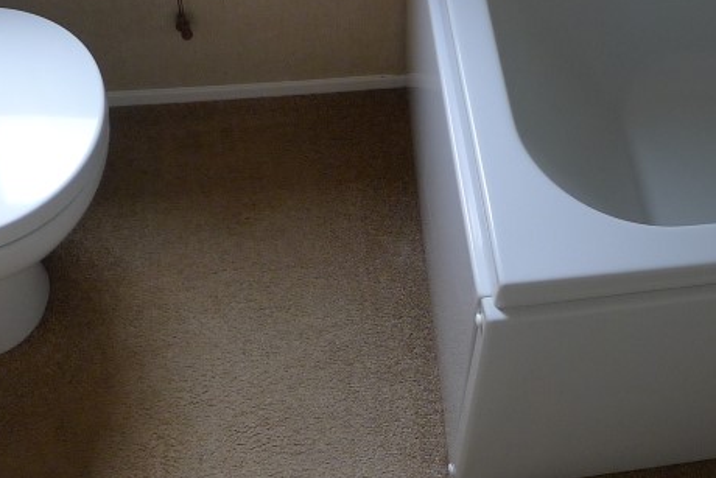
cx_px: 455
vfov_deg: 21.7
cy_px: -20
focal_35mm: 60
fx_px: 1194
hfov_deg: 33.2
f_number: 2
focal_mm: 5.1
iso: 125
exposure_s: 1/60
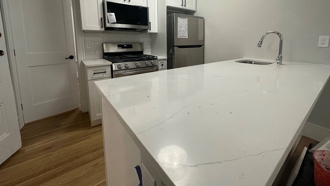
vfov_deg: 65.0
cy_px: 59
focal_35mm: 16
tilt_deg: -6.6
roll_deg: +1.3
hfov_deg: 99.4
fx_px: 140
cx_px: 169
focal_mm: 2.22
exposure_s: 1/60
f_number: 2.2
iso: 200
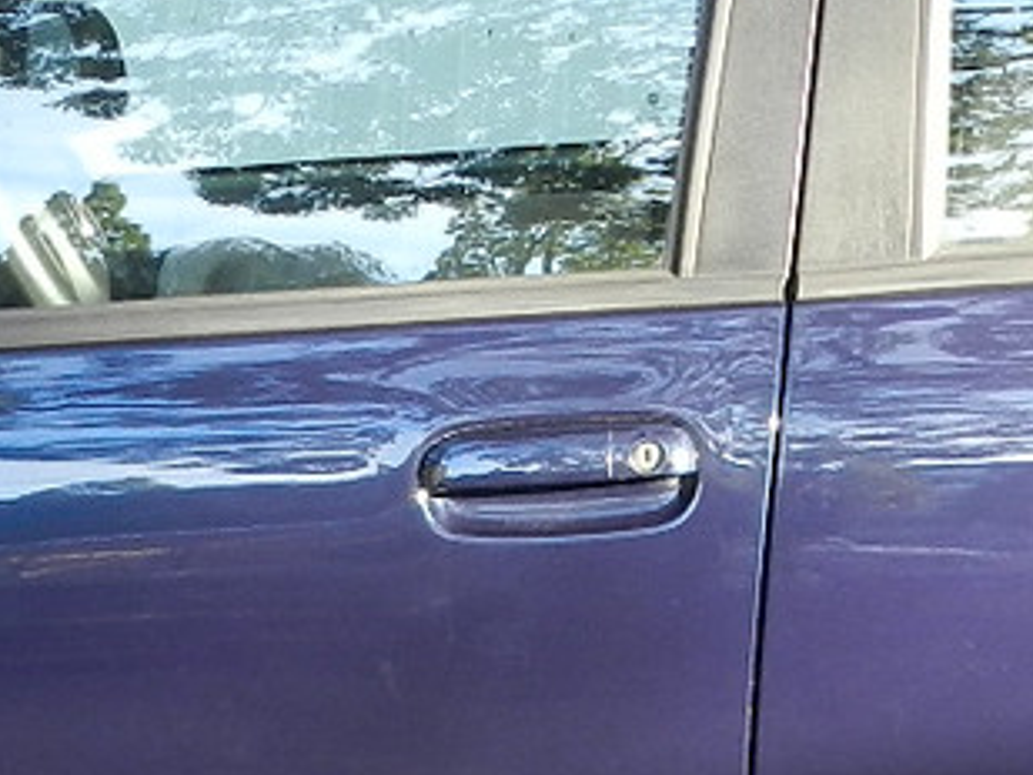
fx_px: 4448
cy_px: 498
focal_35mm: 149
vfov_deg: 10.0
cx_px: 525
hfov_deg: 13.2
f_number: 3.7
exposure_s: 1/40
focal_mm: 5.6
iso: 160
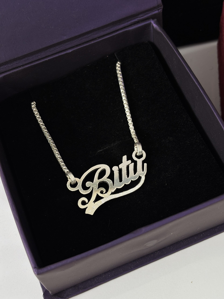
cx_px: 112
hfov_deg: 28.0
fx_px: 449
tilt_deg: -60.1
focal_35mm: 52
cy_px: 150
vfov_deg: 36.8
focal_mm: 5.96
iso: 50
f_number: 1.6
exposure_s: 1/115
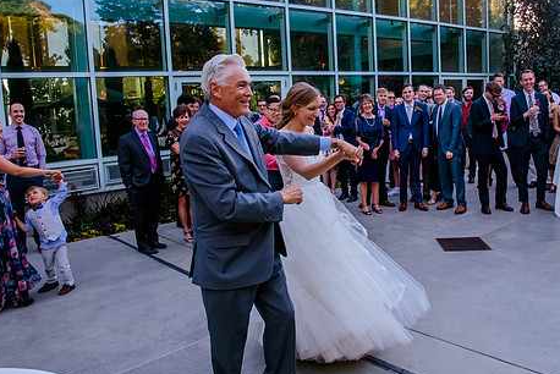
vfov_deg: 42.3
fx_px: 483
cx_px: 302
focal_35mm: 31
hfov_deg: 60.2
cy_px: 166
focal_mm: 24
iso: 3200
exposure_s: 1/320
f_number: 7.1
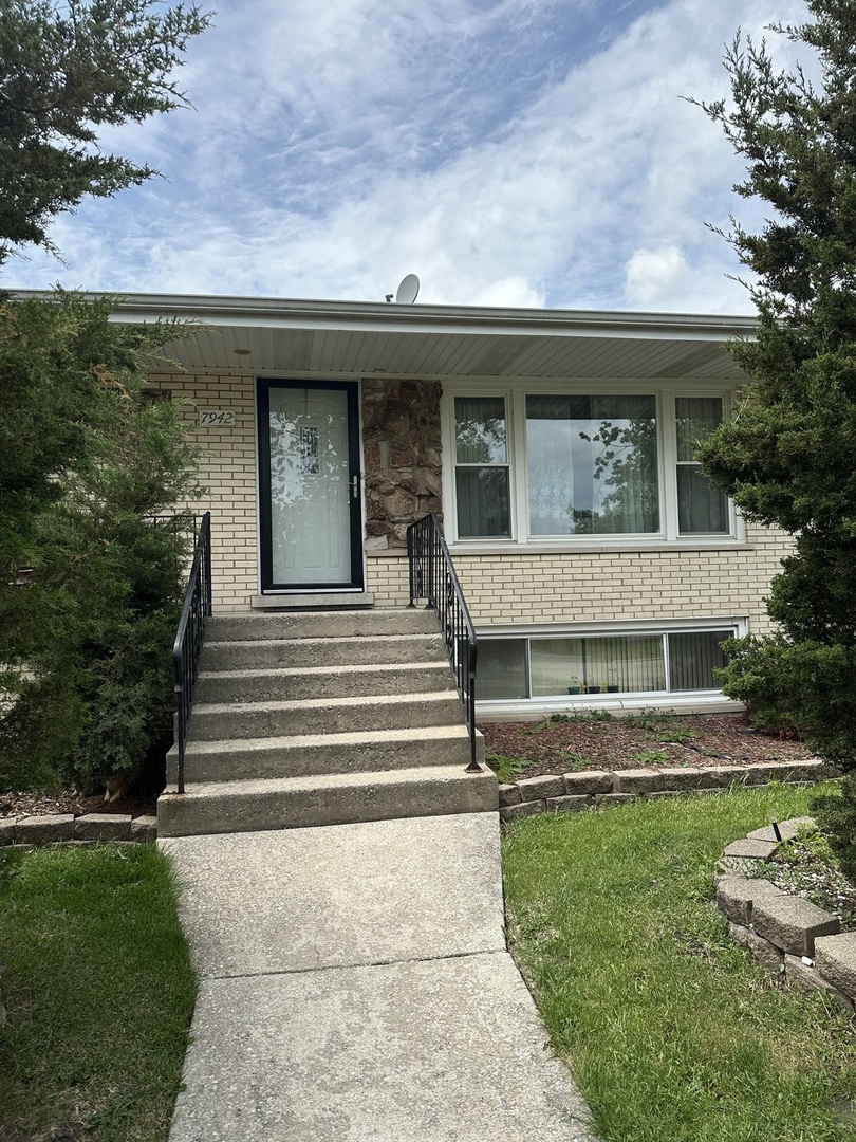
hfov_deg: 56.8
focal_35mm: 24
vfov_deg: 71.6
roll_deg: +0.3
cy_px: 571
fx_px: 791
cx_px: 428
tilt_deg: +3.7
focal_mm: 6.86
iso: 80
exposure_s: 1/4348
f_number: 1.78
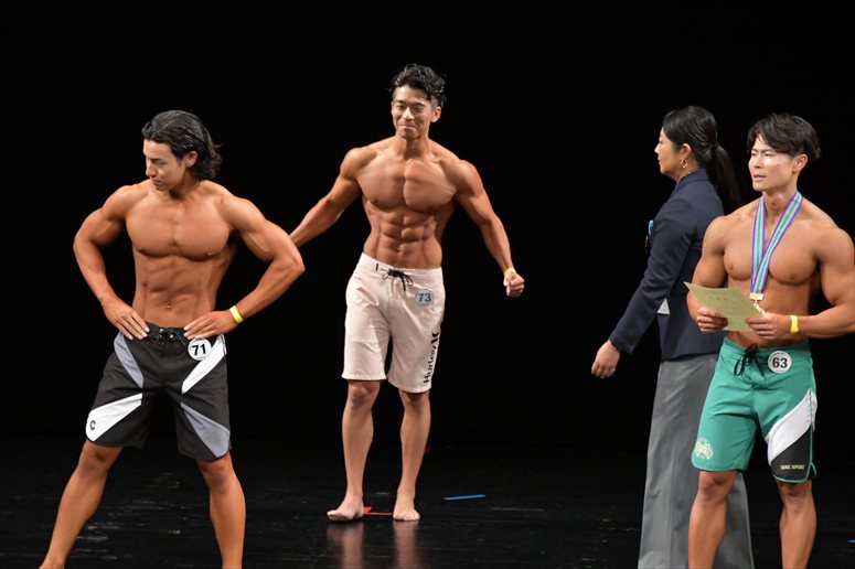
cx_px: 428
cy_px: 284
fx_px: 7122
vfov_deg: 4.6
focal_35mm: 300
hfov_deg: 6.9
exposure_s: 1/400
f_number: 5.6
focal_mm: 200
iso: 3200
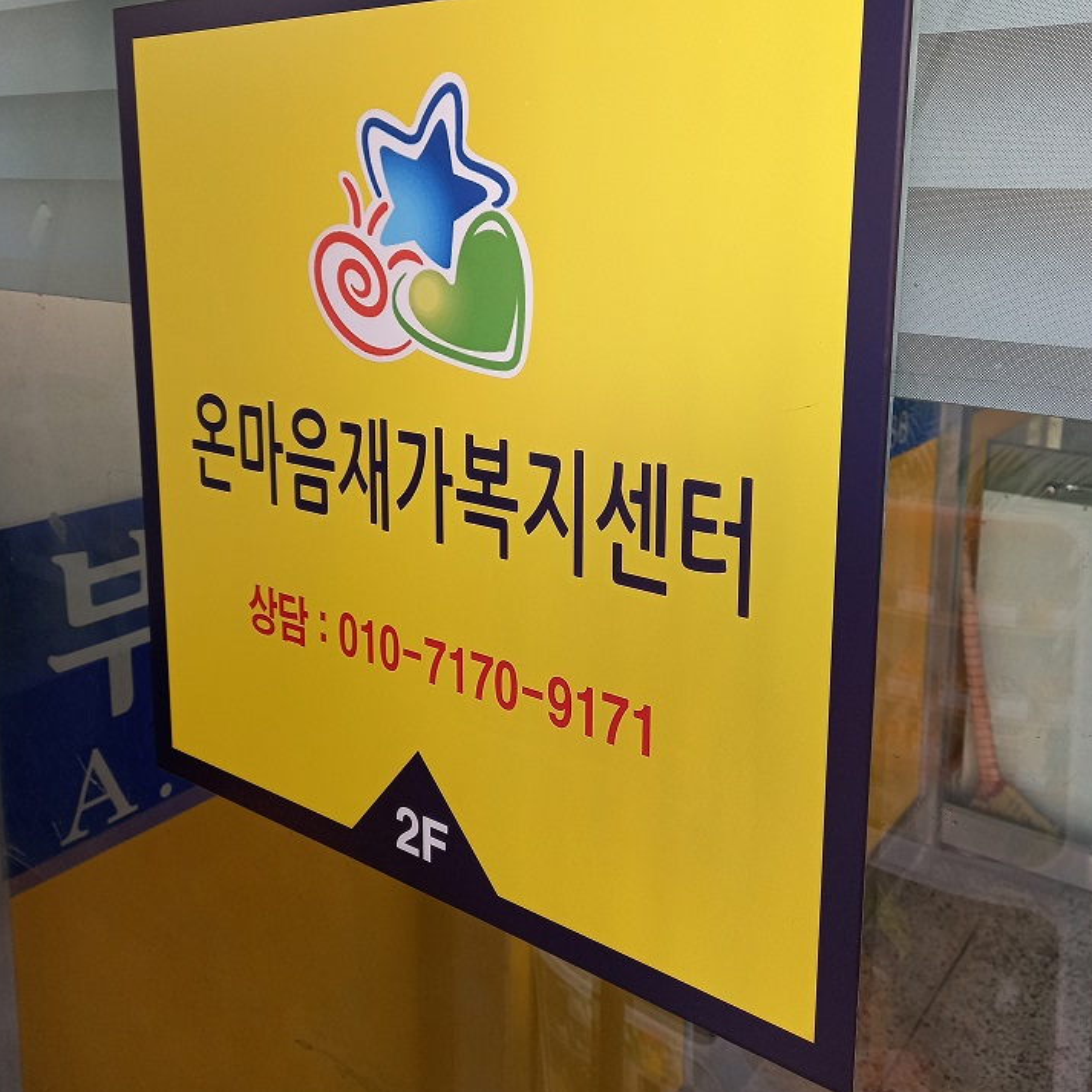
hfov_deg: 52.5
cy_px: 397
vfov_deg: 51.9
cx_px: 561
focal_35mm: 31
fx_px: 1106
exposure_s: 1/59
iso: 64
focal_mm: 4.6
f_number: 2
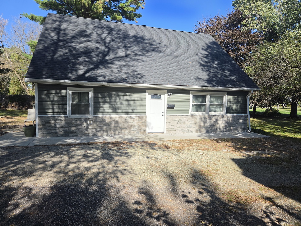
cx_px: 150
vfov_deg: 58.9
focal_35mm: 23
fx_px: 200
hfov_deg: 73.9
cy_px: 113
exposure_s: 1/5127
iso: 80
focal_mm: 5.4
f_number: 1.8
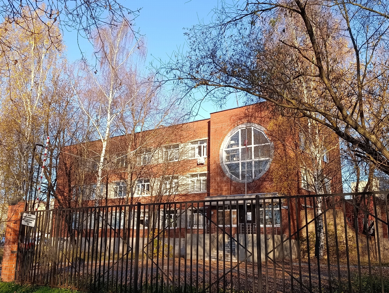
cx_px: 194
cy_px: 146
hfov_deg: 52.6
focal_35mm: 35
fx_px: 394
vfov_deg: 40.8
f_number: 1.7
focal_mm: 6.11
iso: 50
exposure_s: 1/175
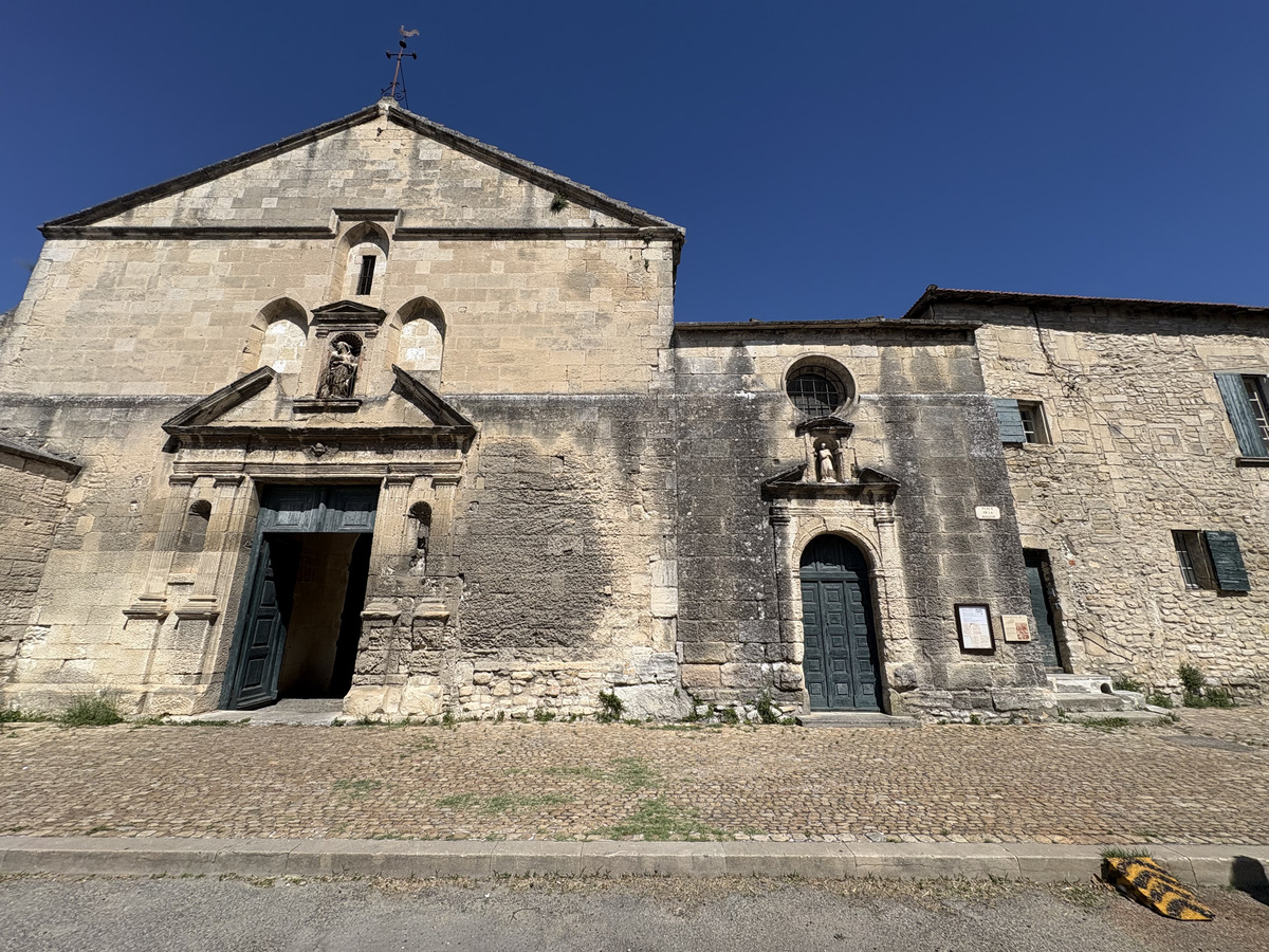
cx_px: 634
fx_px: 513
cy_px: 476
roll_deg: +1.5
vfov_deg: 85.7
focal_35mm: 14
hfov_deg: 102.1
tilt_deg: +11.1
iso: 50
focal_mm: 2.22
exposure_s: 1/3106
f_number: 2.2
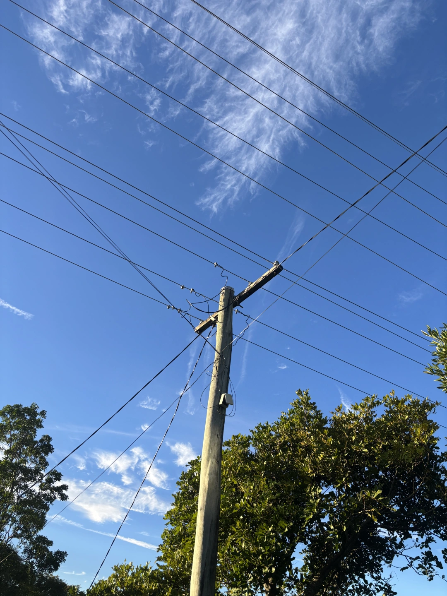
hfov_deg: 53.1
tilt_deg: +38.7
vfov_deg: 67.3
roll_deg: -5.1
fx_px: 448
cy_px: 298
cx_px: 224
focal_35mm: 26
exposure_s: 1/1103
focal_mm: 5.96
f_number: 1.6
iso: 50
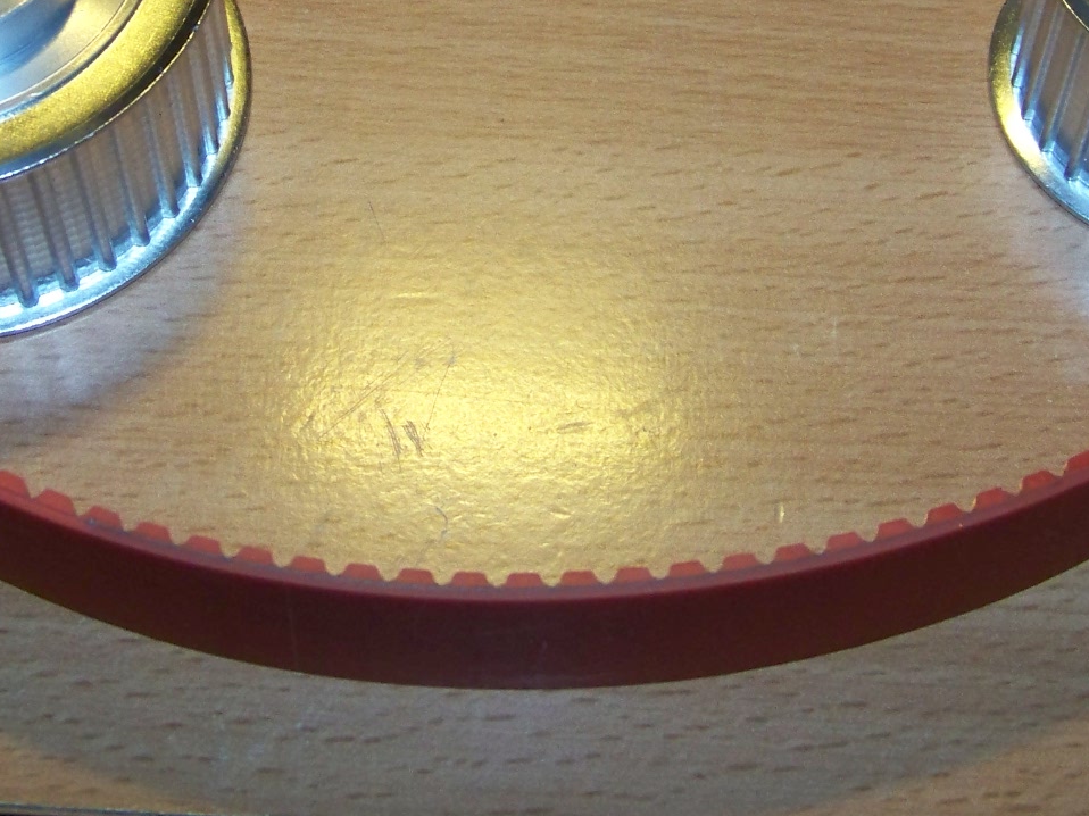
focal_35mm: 77
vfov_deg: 18.9
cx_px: 573
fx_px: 2422
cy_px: 107
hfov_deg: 25.3
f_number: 2.8
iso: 200
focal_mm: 5.85
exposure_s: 1/30
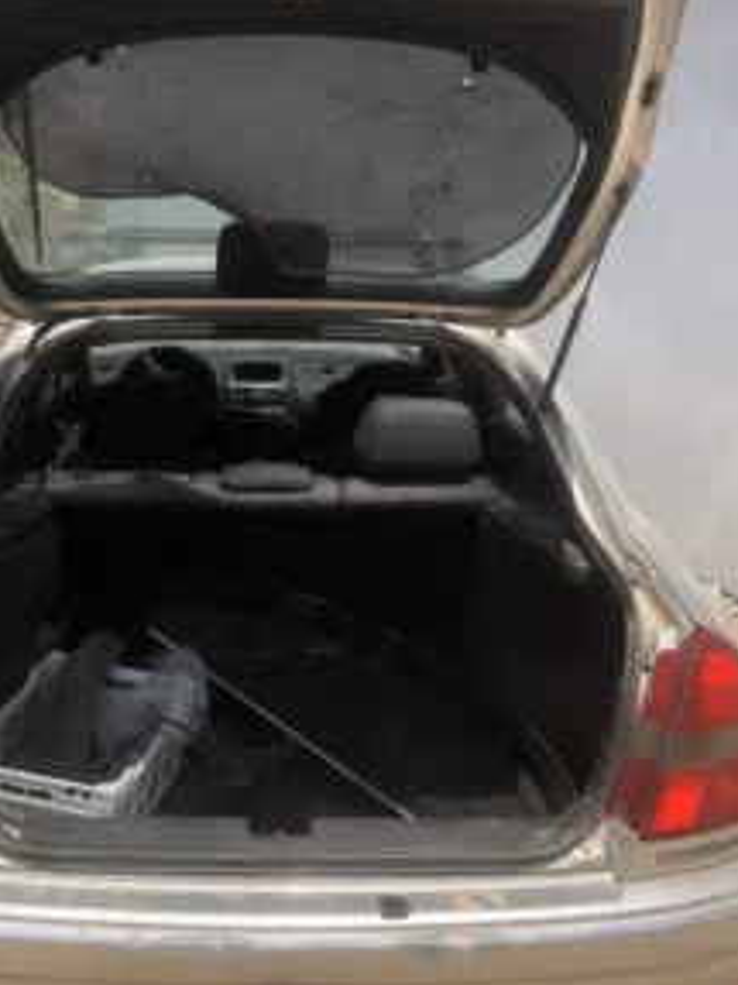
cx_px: 237
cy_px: 402
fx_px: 1109
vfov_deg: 47.6
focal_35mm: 39
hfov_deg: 36.4
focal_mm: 4
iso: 20
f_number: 1.8
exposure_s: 1/1548
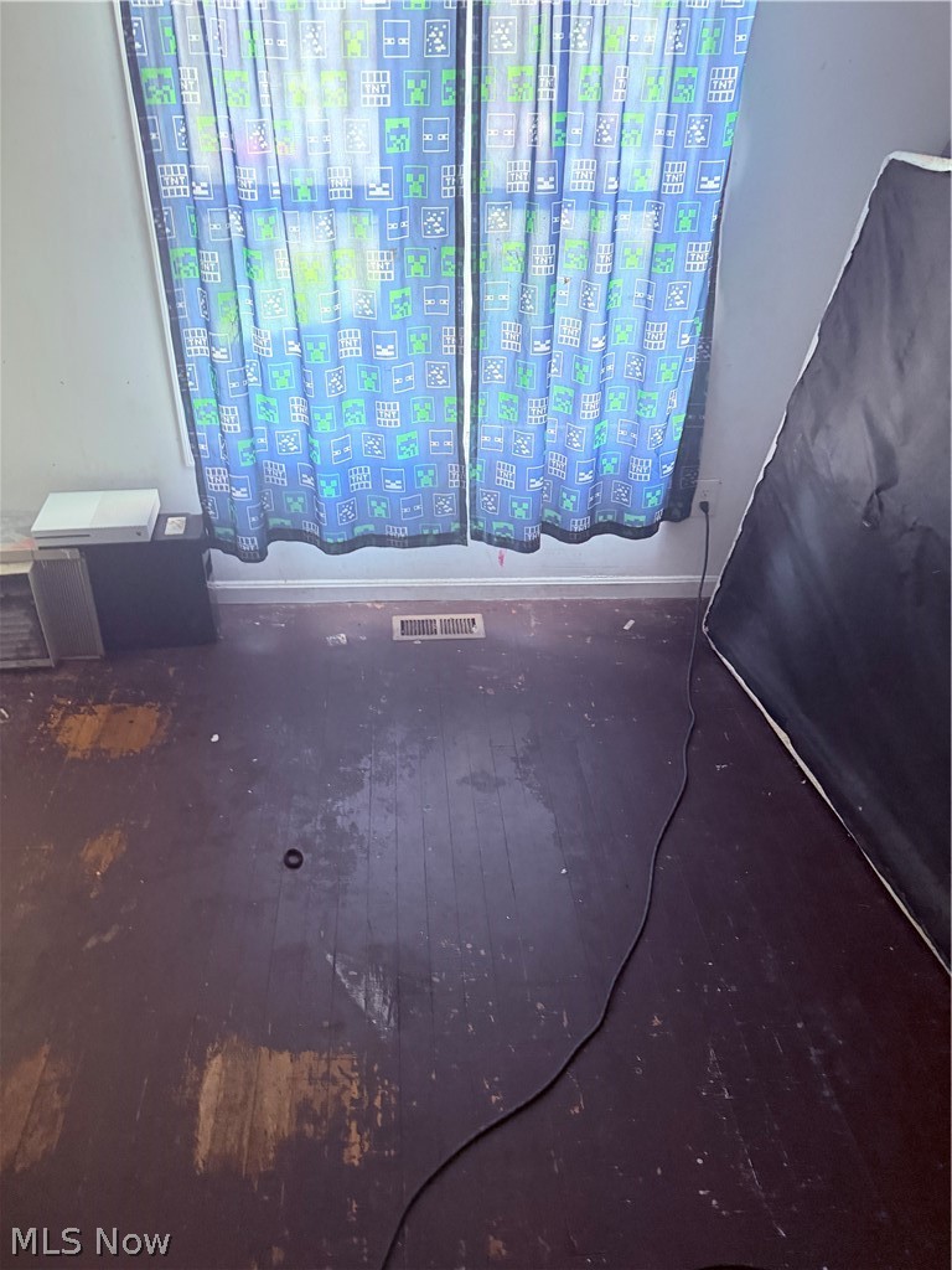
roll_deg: -2.7
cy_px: 635
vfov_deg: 71.6
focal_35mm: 24
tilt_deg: -33.9
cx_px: 476
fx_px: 880
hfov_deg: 56.8
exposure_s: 1/60
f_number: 1.78
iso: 500
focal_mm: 6.76
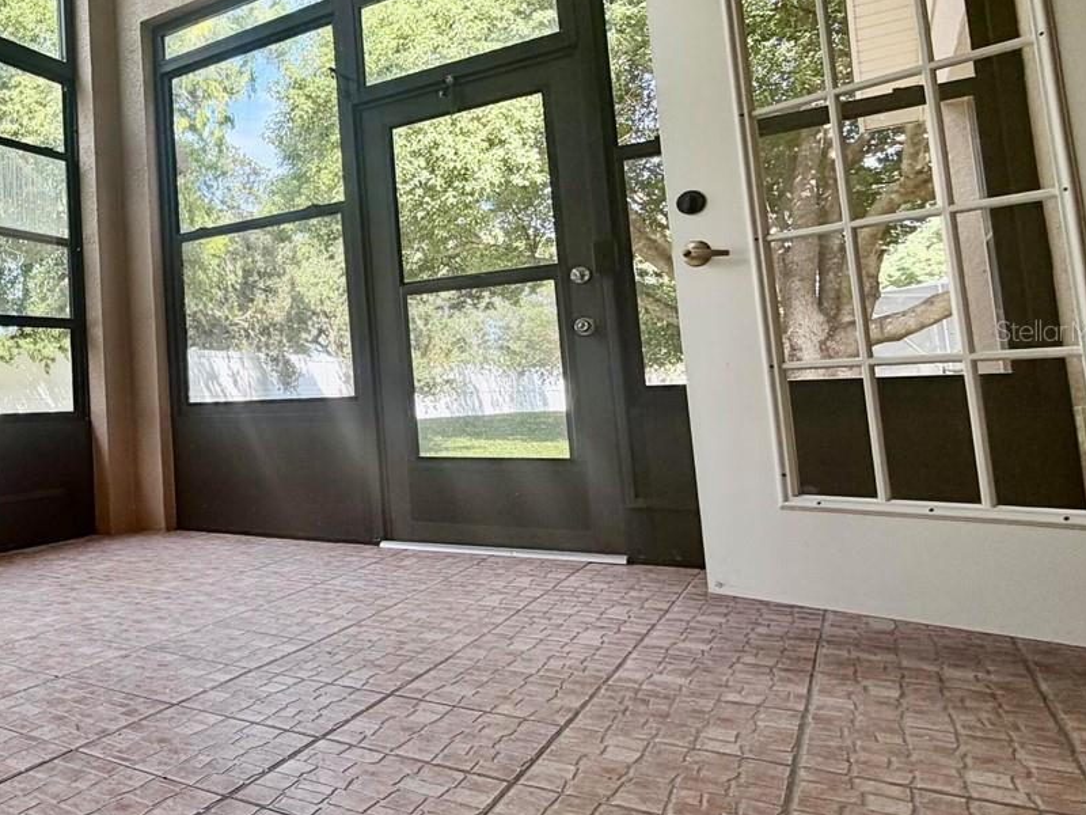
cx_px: 38
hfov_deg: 52.5
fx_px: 878
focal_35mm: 28
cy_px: 330
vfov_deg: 49.5
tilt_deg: +5.9
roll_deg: +2.6
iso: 40
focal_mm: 2.22
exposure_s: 1/174
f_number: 2.2
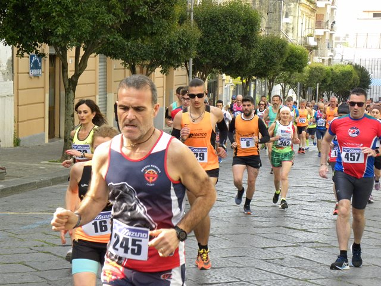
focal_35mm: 95
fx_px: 1046
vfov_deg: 15.6
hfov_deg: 20.7
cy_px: 143
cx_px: 190
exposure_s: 1/362
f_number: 4
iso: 313
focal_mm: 16.9
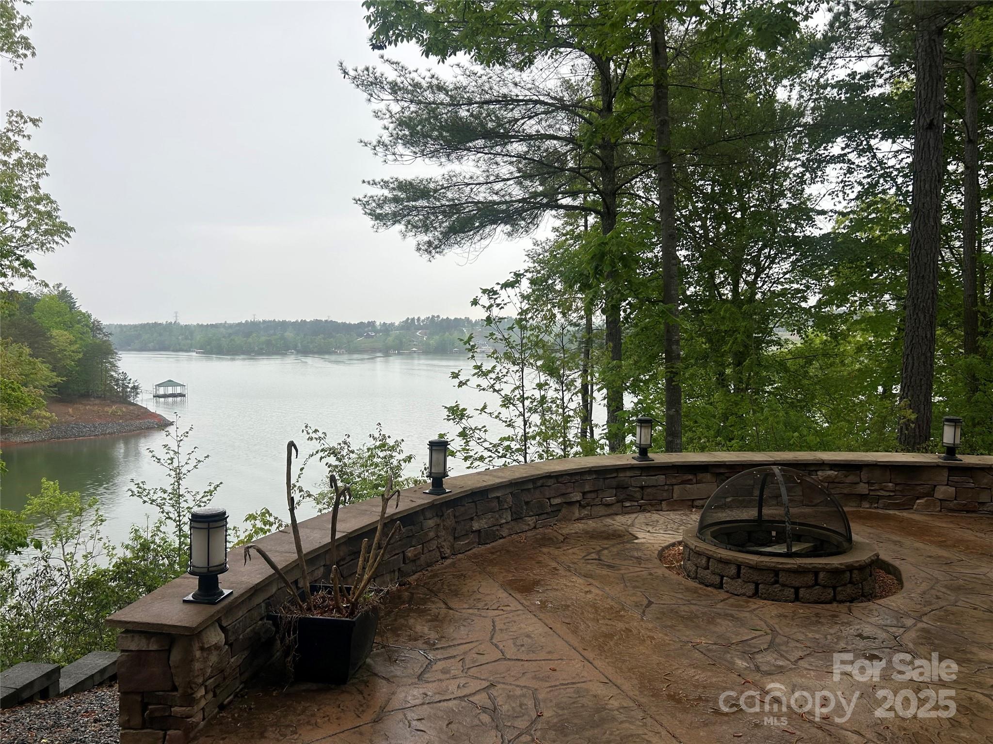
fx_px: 746
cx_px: 496
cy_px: 372
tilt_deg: -3.3
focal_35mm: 26
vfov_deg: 53.1
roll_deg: -0.1
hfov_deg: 67.3
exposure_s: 1/769
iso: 50
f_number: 1.5
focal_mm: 5.7
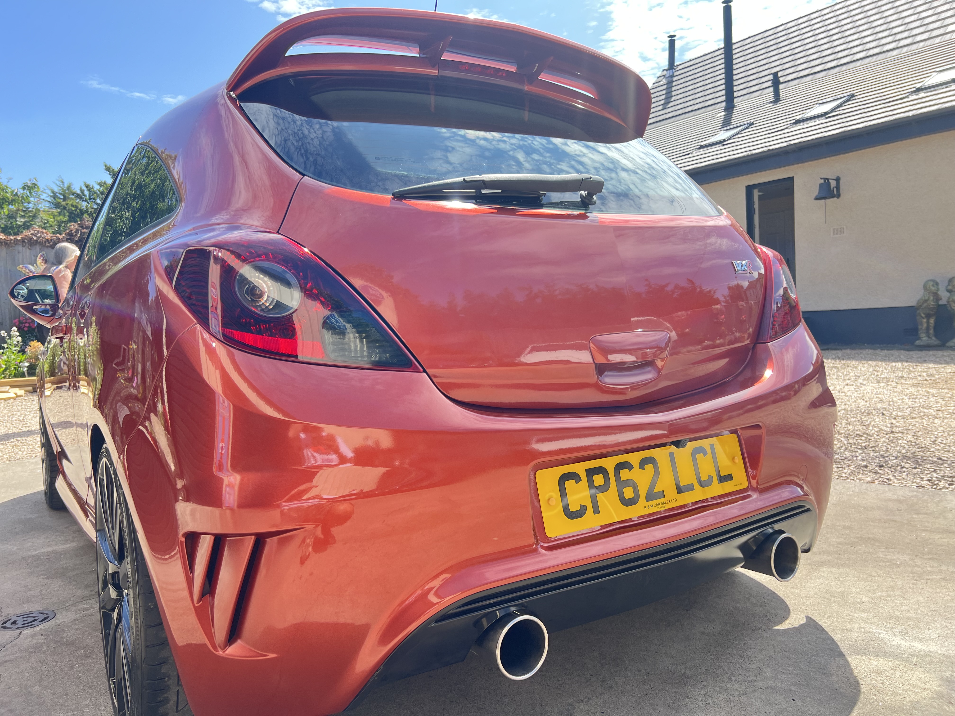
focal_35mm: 26
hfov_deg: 67.3
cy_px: 358
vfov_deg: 53.1
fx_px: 717
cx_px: 478
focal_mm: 5.7
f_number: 1.5
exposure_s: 1/728
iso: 50
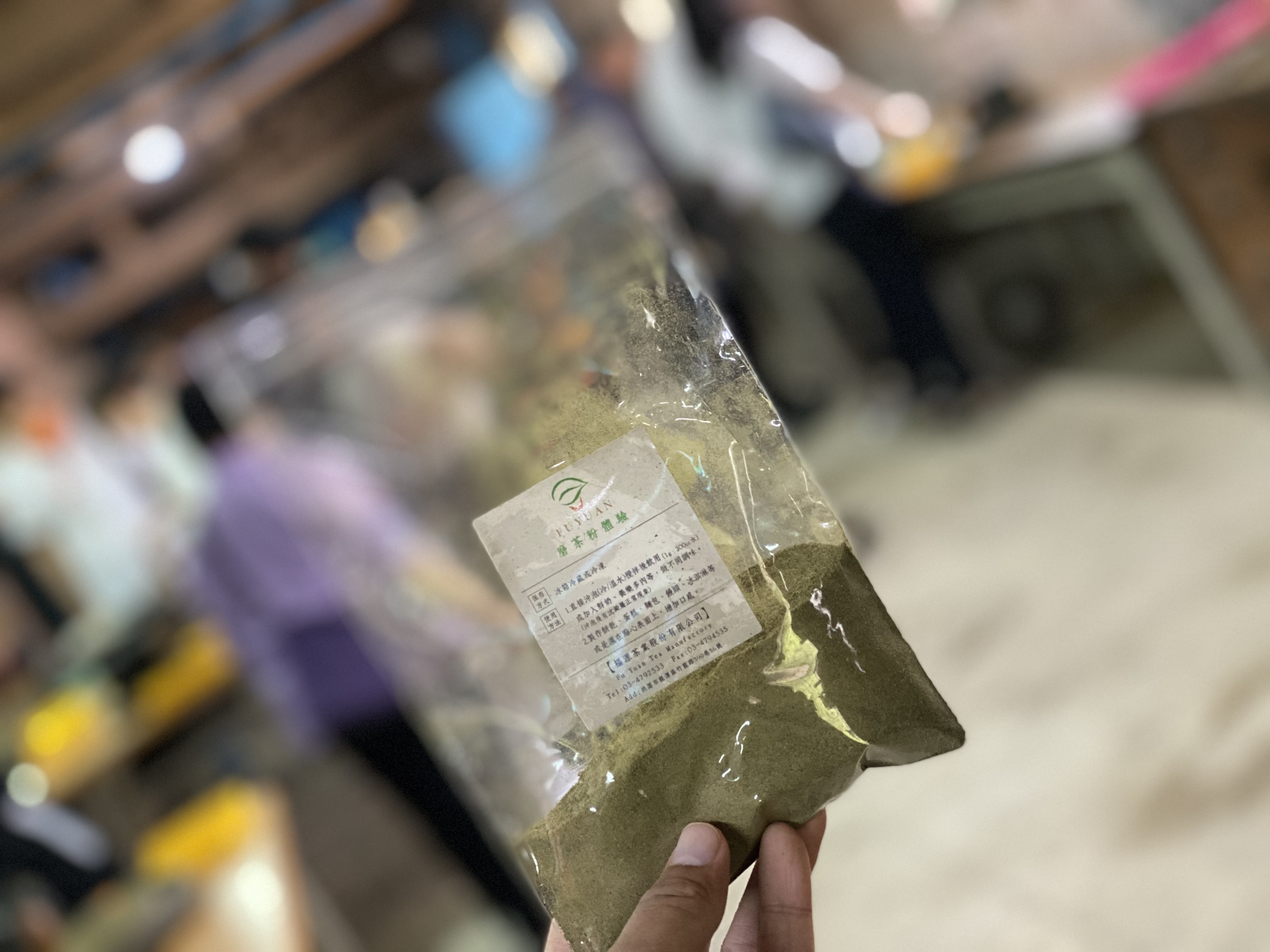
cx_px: 635
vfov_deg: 28.0
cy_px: 476
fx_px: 1908
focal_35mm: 52
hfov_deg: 36.8
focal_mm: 6
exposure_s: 1/40
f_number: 2
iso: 320
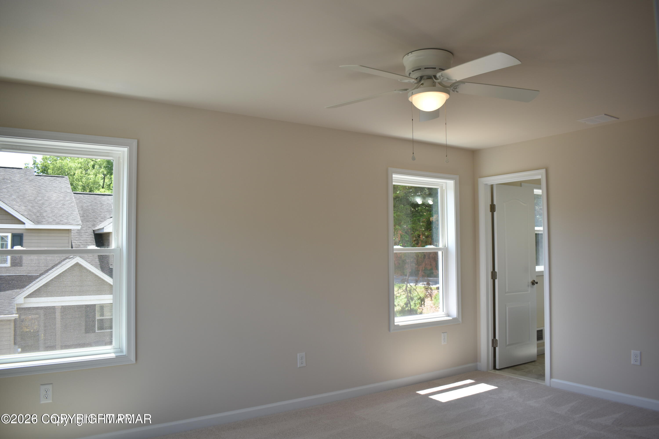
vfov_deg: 47.9
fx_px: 494
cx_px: 330
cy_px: 220
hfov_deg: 67.4
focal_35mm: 27
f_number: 4
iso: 100
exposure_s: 1/125
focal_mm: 18
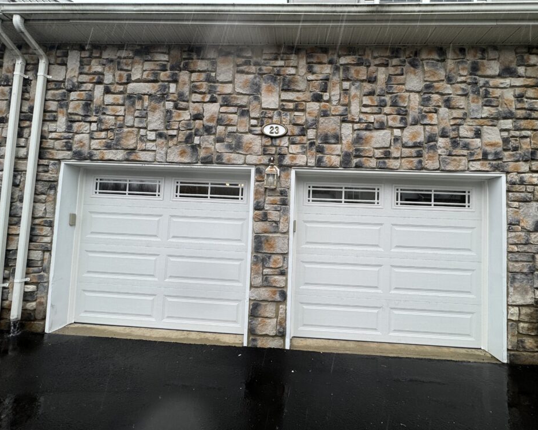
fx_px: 239
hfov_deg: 96.6
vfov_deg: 84.0
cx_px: 292
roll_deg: -2.3
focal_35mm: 15
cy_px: 212
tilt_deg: +2.2
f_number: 2.2
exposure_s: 1/115
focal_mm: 2.22
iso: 40
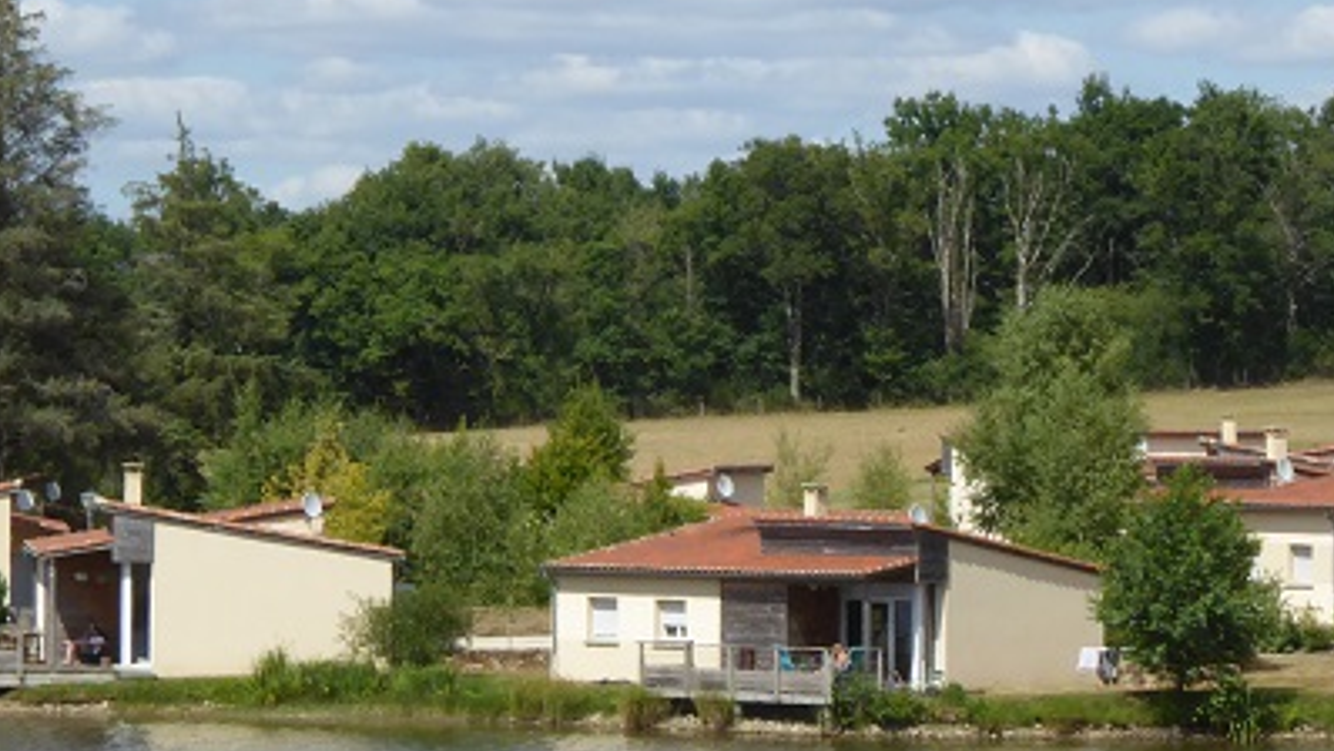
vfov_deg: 6.6
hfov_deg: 11.7
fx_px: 6509
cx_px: 600
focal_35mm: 184
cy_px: 523
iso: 200
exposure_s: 1/500
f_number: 8
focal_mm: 15
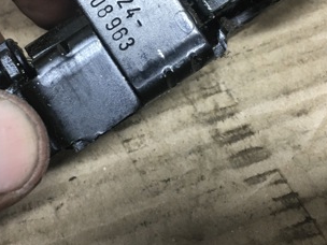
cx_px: 124
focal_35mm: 61
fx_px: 576
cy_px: 51
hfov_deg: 31.5
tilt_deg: -59.3
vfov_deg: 23.7
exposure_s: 1/33
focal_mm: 4.15
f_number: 2.2
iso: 125
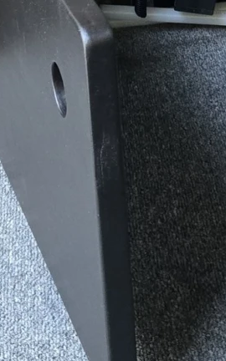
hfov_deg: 11.6
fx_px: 1114
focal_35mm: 113
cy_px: -82
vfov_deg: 17.5
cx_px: 171
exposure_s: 1/120
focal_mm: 5.4
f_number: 1.8
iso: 800
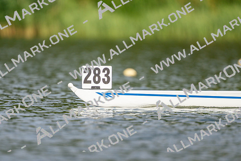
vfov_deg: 1.5
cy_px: 80
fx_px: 6026
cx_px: 120
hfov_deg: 2.3
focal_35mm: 900
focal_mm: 600
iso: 160
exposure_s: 1/2500
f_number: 4
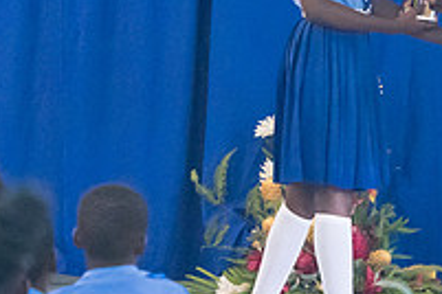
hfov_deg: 4.6
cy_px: 3
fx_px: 5488
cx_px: 345
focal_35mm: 447
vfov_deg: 3.1
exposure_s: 1/200
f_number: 6.3
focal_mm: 155
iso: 20000
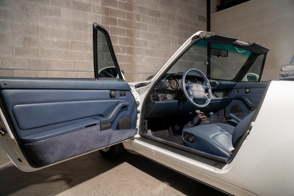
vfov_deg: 53.1
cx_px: 147
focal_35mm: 24
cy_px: 98
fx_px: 196
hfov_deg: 73.7
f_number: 6.3
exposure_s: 1/60
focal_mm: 24
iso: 250
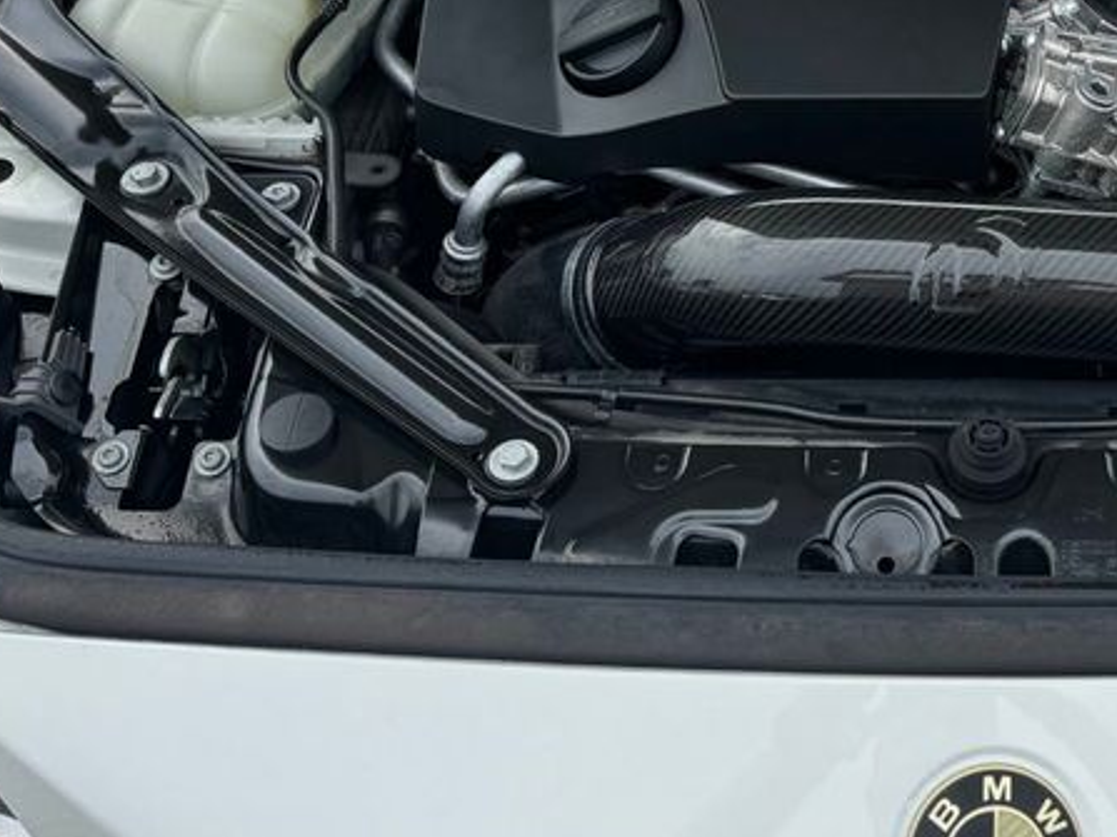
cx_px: 1002
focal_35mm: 55
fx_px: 1774
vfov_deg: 25.4
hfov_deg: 33.2
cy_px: 17
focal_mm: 6.76
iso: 80
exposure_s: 1/1678
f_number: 1.78
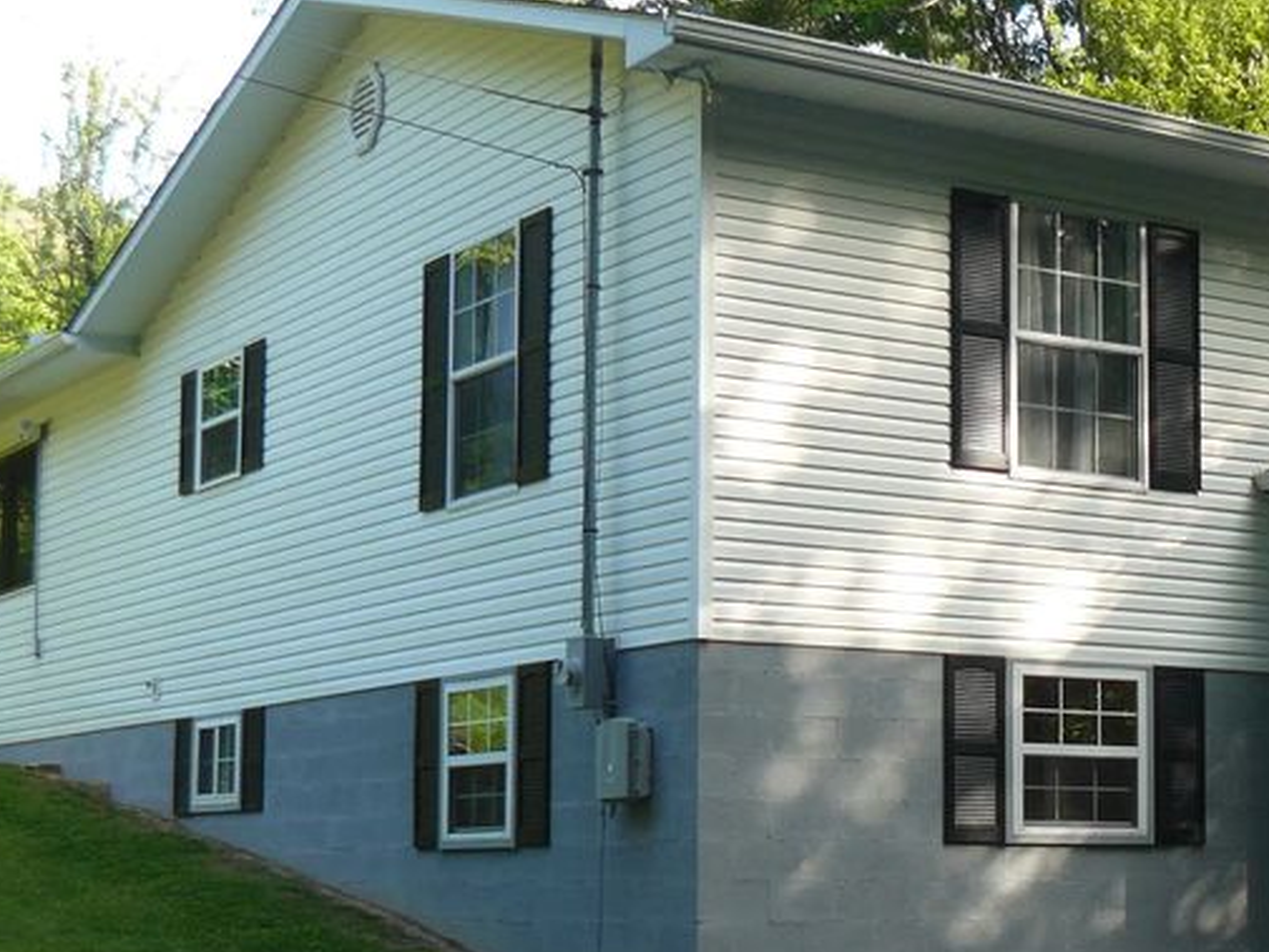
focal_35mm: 73
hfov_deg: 25.9
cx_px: 1126
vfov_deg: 20.1
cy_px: 658
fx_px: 2677
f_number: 2.8
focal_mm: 6
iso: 100
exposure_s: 1/125
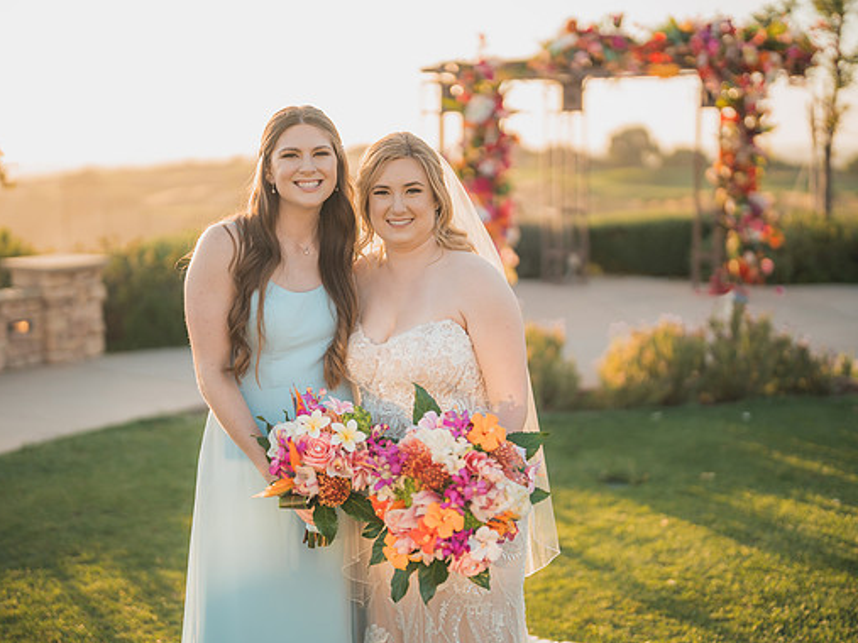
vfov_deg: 26.5
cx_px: 401
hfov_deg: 34.9
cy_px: 326
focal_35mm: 55
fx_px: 1363
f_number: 1.2
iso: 200
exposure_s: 1/2500
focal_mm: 50
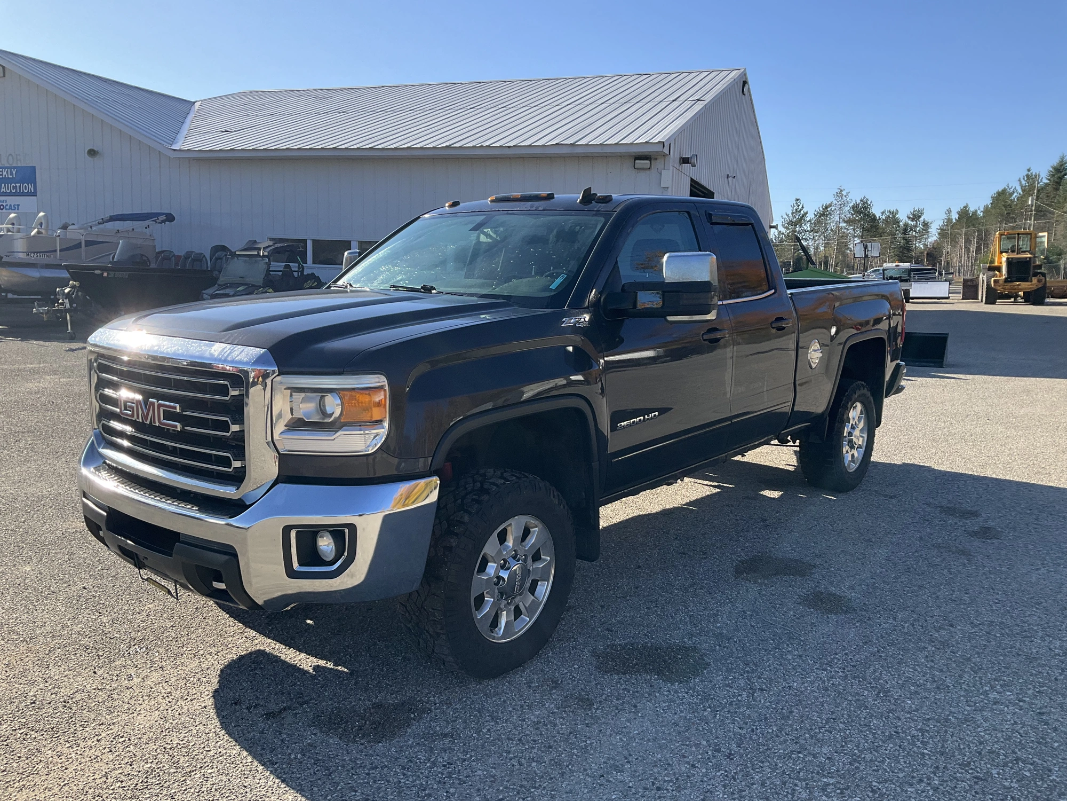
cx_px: 534
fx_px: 894
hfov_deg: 61.7
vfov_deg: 48.2
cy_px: 400
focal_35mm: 29
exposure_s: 1/1144
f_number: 1.8
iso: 25
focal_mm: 3
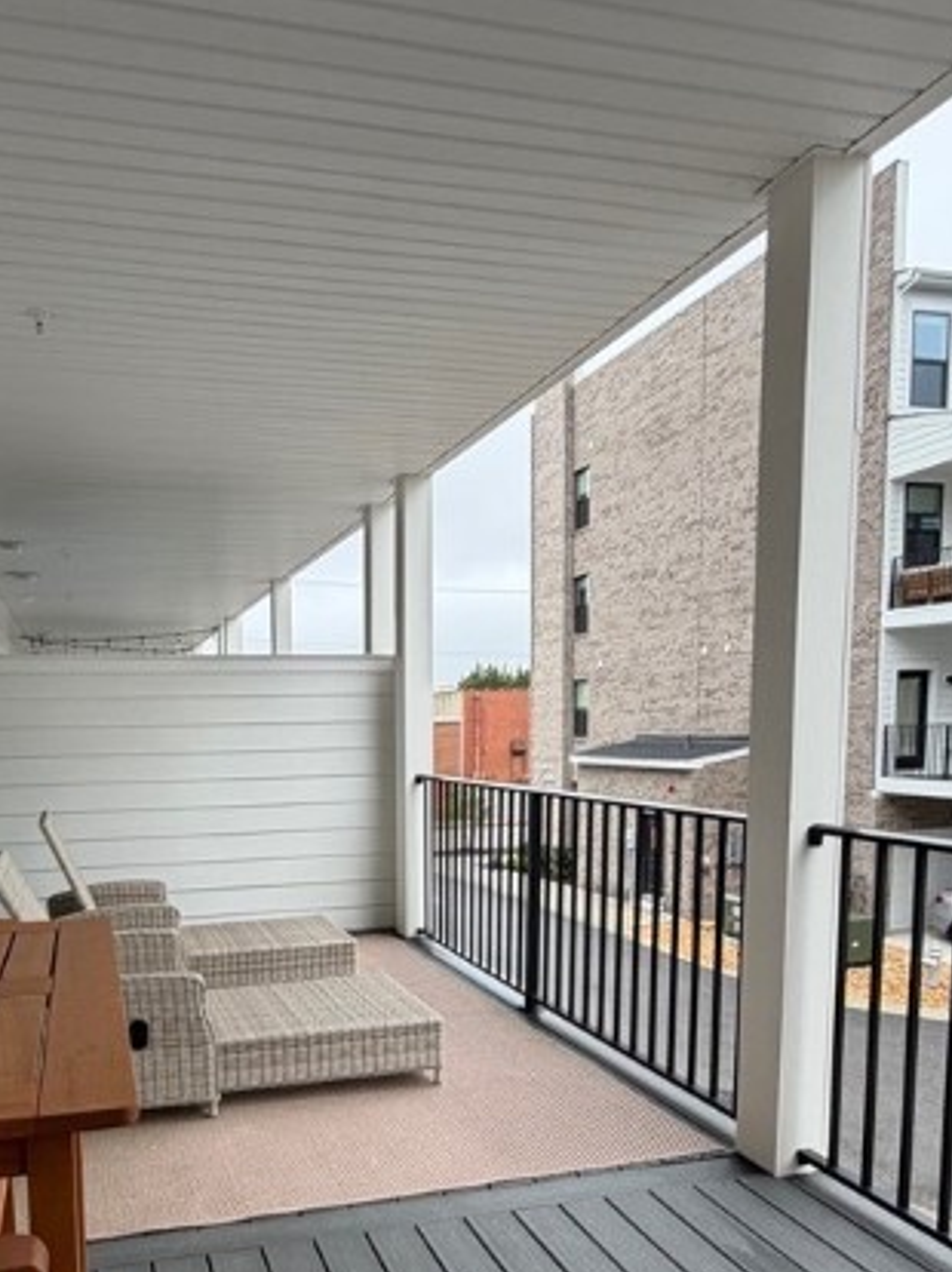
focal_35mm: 26
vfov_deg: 65.9
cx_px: 283
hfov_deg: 51.5
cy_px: 823
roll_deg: +0.8
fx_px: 954
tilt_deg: -3.0
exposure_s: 1/121
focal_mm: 2.22
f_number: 2.2
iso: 50
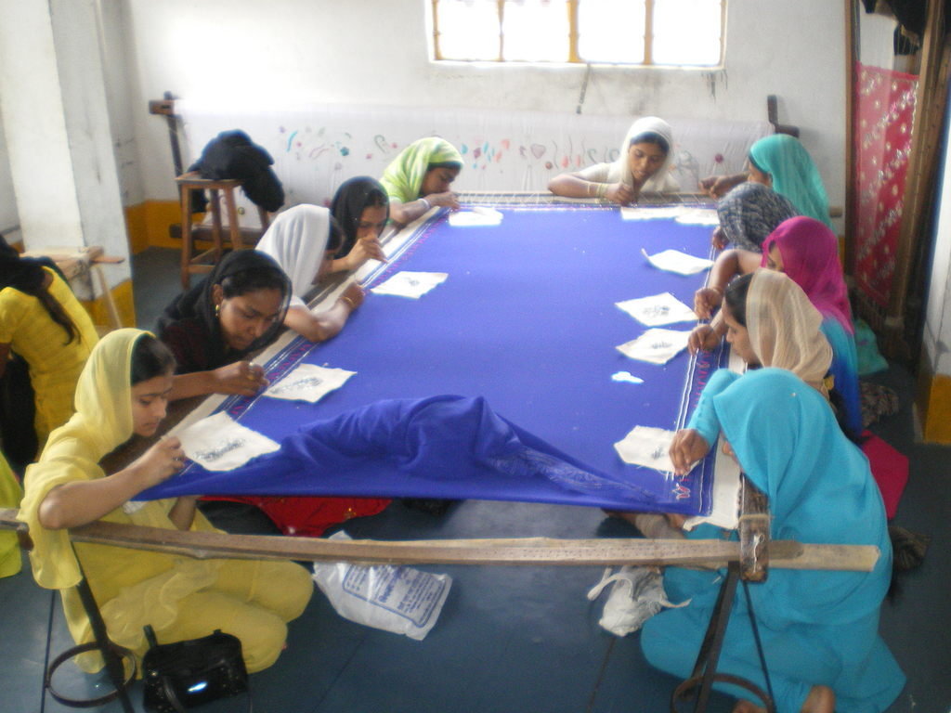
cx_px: 476
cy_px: 356
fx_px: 1044
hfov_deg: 49.0
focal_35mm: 38
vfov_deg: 37.7
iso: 250
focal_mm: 6.3
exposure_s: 1/50
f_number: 3.1
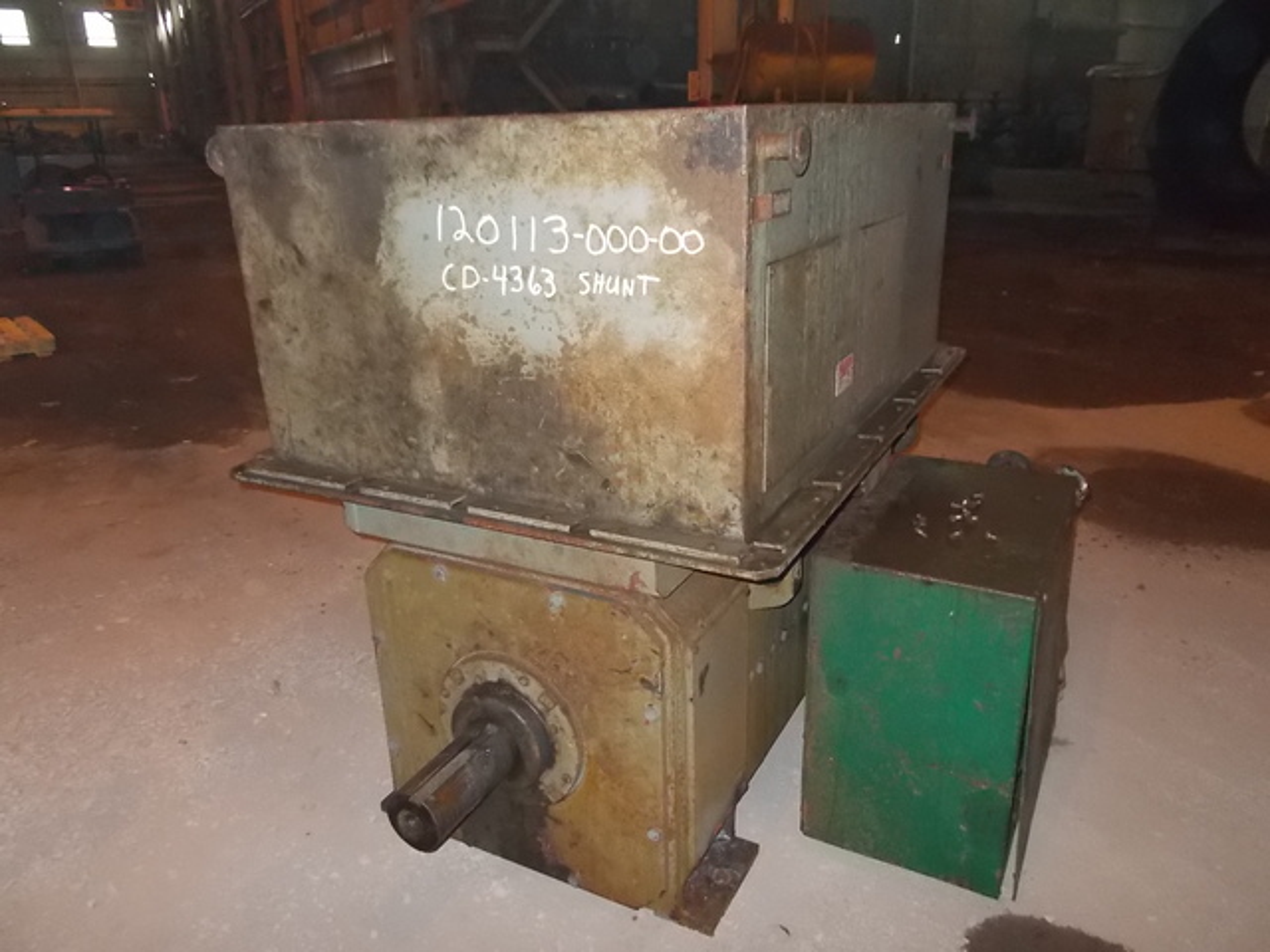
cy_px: 476
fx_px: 954
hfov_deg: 67.3
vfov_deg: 53.1
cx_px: 635
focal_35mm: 26
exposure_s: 1/25
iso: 500
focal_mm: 4.6
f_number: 3.2
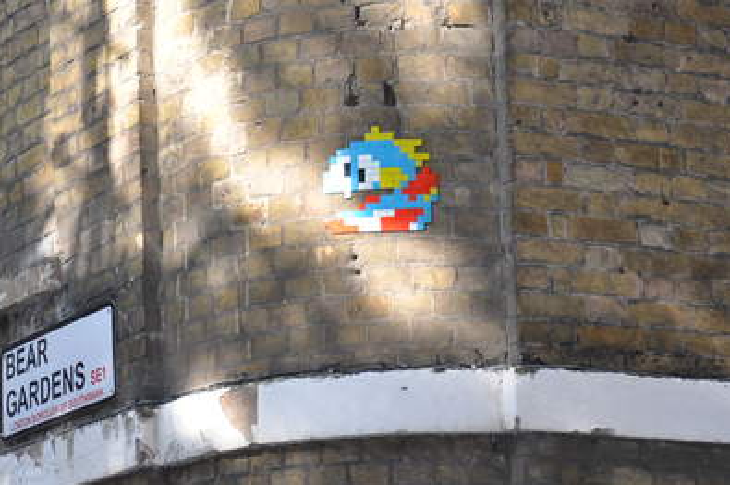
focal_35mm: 141
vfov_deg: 9.7
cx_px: 340
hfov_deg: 14.6
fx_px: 2854
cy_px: 230
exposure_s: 1/200
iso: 320
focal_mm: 58
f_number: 5
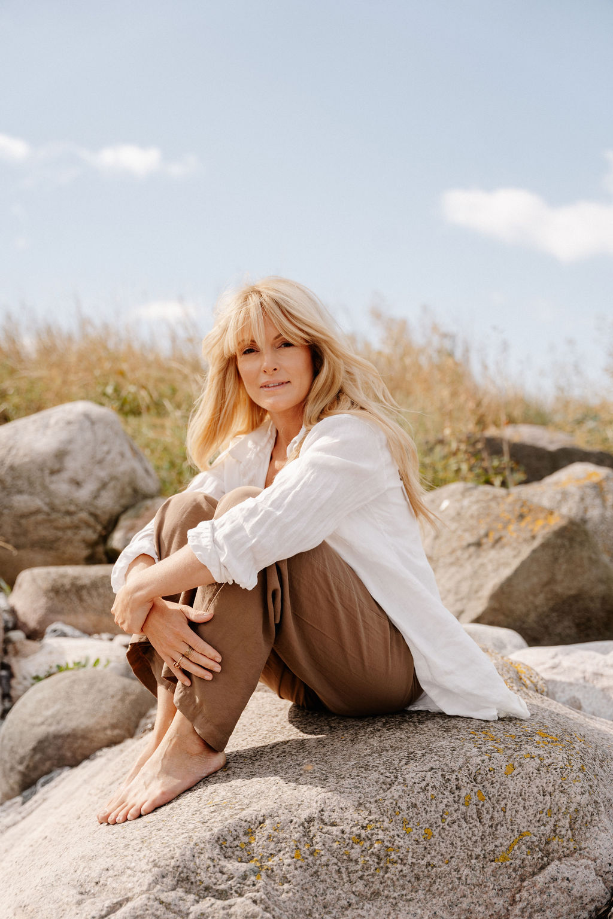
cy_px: 460
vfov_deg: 41.1
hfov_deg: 28.1
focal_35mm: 48
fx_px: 1226
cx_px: 306
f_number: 2.8
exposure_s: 1/1600
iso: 100
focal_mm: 48
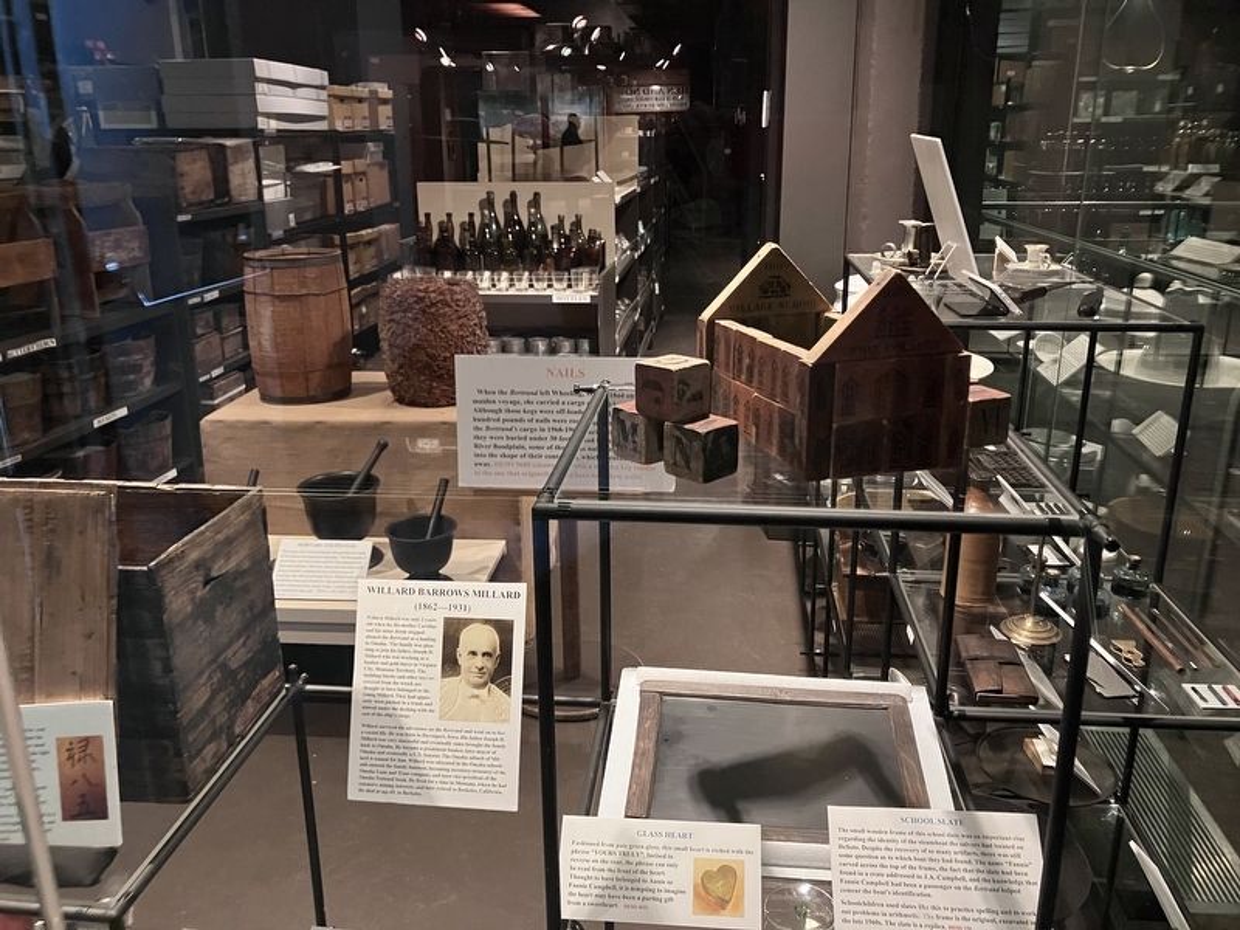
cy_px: 465
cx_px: 620
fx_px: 1003
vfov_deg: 49.7
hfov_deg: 63.4
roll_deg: +0.1
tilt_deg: -17.4
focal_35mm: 28
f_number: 1.8
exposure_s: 1/30
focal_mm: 3.99
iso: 640
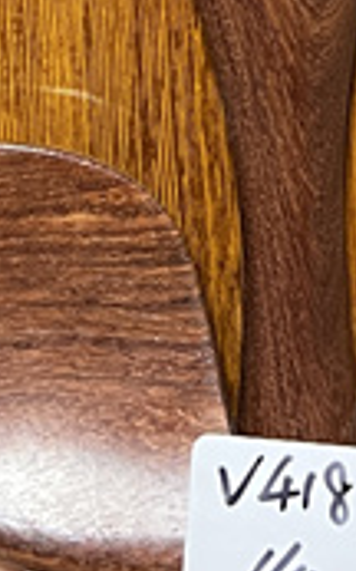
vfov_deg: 10.5
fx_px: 2470
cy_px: -970
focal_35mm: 159
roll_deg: +2.6
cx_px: 287
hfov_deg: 8.2
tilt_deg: -0.6
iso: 200
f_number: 1.6
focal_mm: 5.1
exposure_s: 1/60
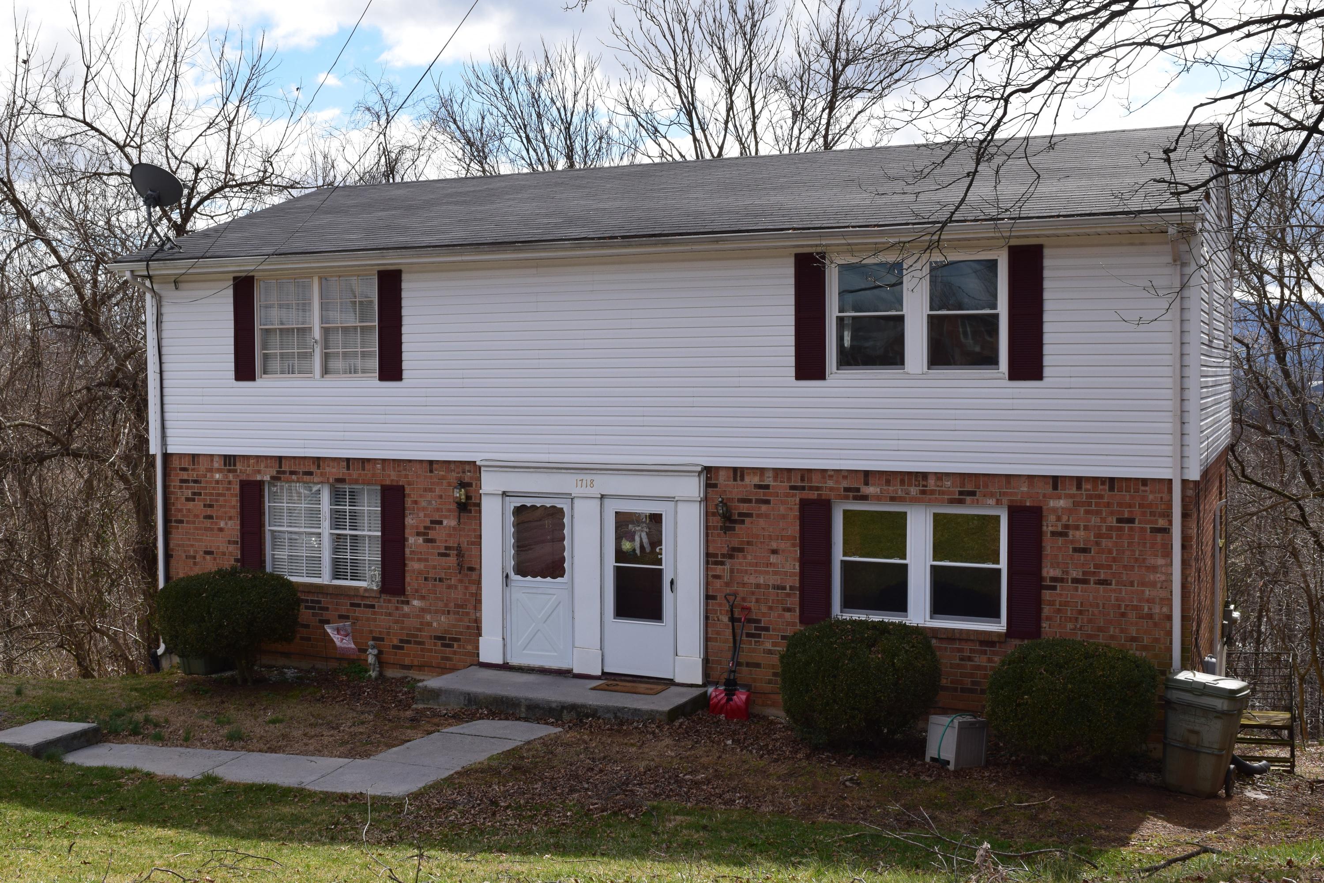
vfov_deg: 34.2
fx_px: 1434
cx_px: 662
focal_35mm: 39
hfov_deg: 49.6
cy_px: 442
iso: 400
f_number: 11
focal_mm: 26
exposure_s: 1/400
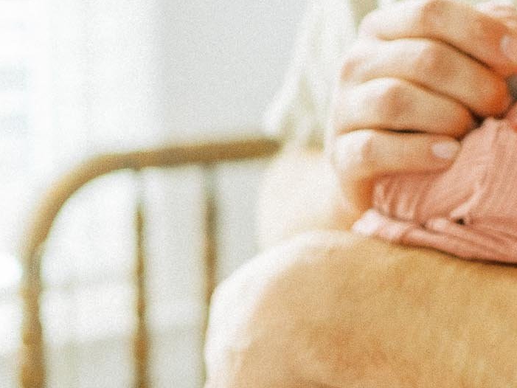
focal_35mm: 135
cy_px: 159
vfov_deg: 11.0
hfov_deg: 13.9
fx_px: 2017
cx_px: 723
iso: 1000
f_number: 2
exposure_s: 1/1250
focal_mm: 35
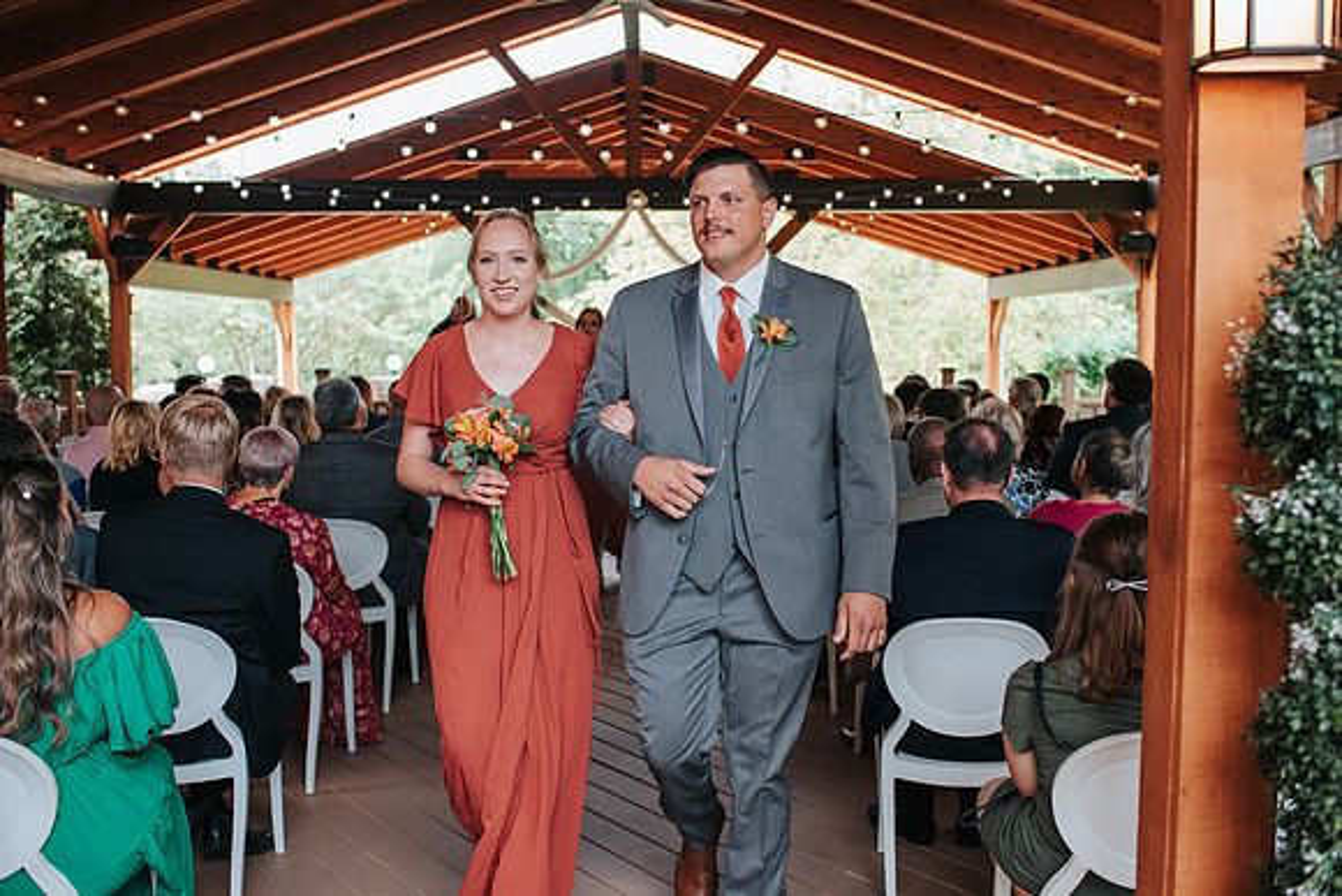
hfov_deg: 52.1
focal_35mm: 37
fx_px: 1372
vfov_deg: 36.1
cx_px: 671
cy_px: 448
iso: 250
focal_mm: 35
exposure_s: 1/125
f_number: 3.2
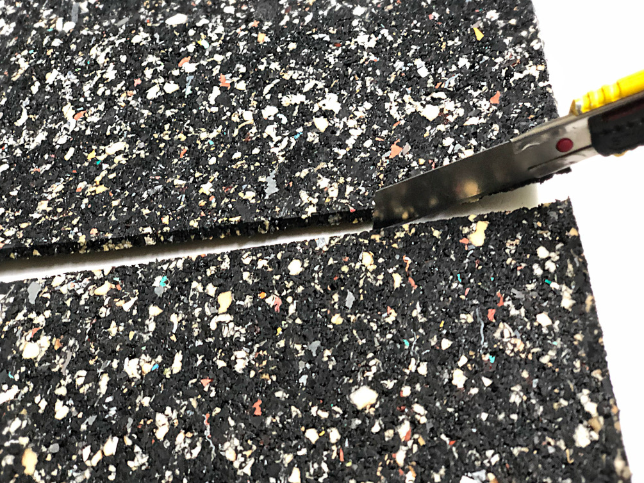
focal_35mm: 53
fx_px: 986
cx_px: 318
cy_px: 244
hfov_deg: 36.2
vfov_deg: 27.5
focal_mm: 6
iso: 200
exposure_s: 1/8
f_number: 2.4
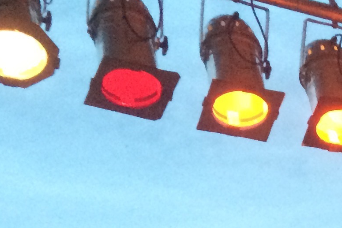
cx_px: 662
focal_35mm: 127
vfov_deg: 9.7
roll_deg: -0.2
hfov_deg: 13.9
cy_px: 530
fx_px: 1207
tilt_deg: -1.9
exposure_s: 1/20
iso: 250
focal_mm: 4.15
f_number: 2.2
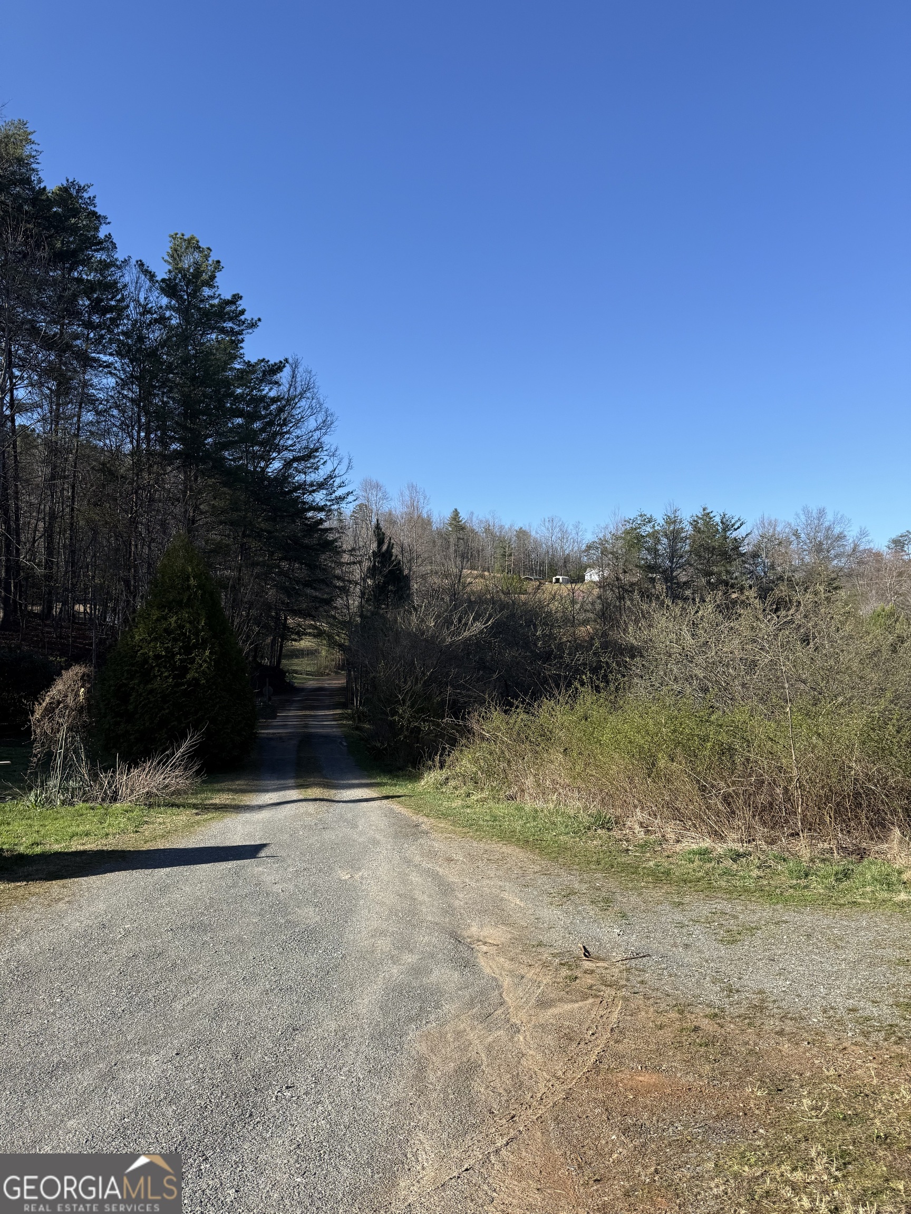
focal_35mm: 24
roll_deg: +1.8
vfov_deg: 71.6
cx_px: 456
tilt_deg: +5.9
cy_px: 607
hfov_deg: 56.8
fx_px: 842
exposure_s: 1/2801
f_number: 1.78
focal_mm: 6.76
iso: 80
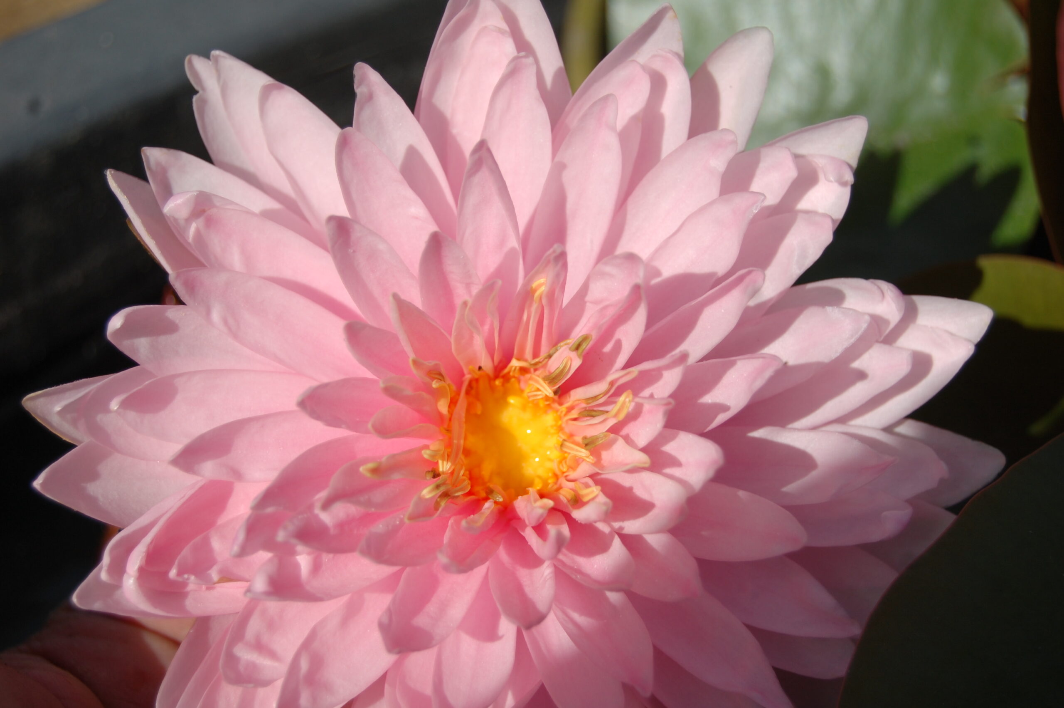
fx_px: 2126
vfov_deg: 18.9
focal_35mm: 72
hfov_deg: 28.1
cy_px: 354
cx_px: 532
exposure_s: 1/1600
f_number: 5.6
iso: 200
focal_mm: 48
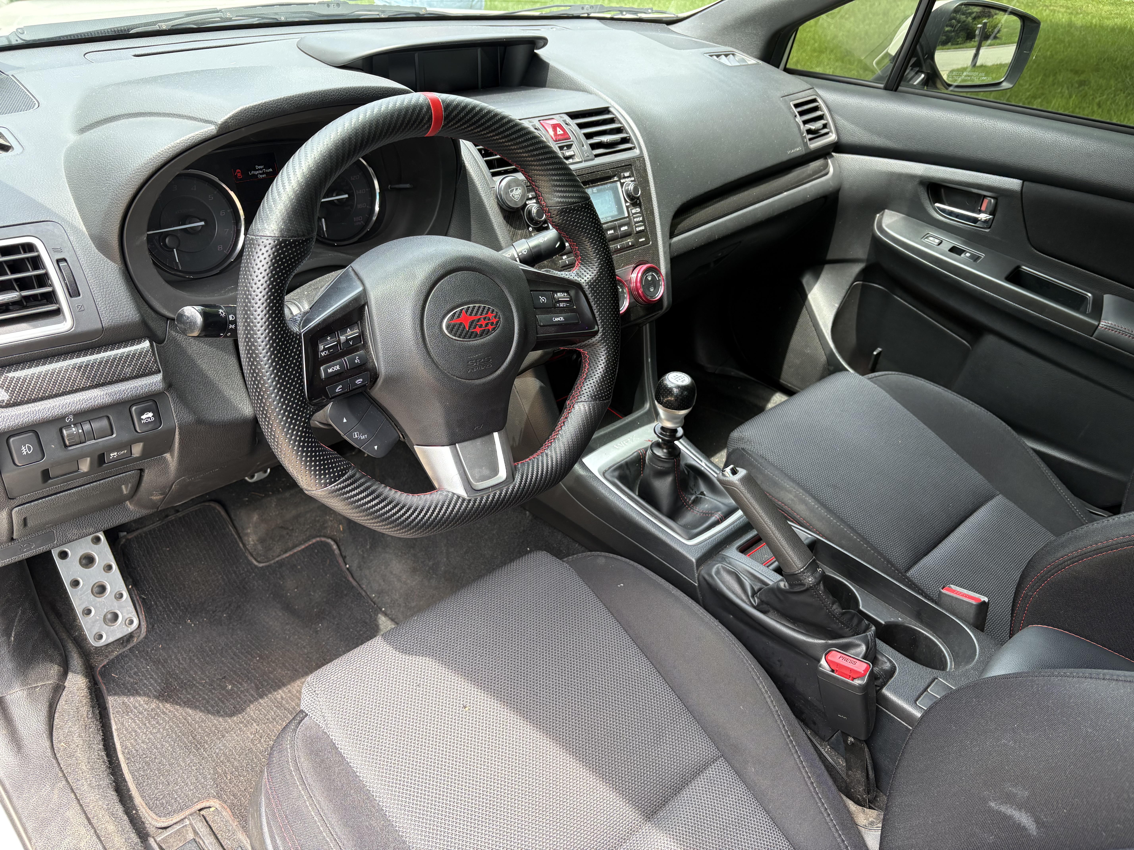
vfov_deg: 53.1
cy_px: 425
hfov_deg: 67.3
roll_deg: -2.2
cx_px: 567
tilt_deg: -28.2
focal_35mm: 26
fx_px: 852
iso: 64
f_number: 1.6
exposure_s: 1/149
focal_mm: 5.96
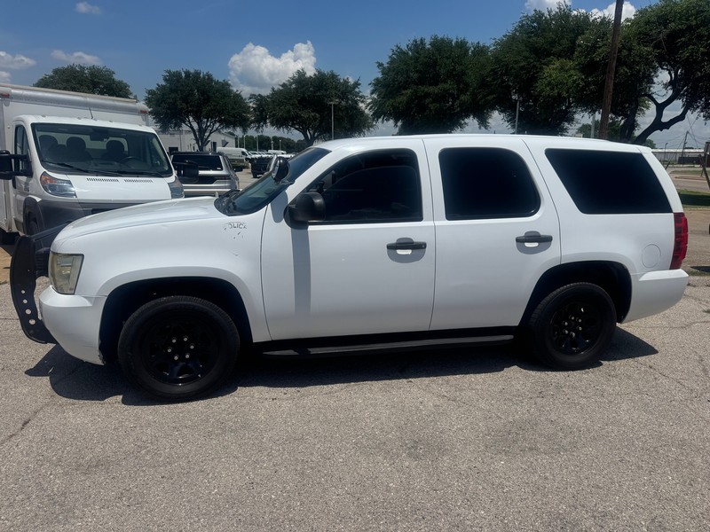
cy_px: 266
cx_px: 355
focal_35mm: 24
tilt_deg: -13.1
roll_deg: -0.2
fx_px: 492
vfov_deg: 56.8
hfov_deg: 71.6
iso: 80
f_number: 1.78
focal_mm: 6.76
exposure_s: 1/12346
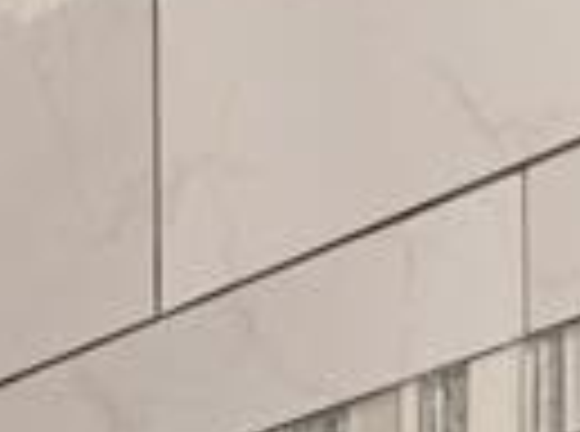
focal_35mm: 268
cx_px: -796
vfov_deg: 5.3
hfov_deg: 7.0
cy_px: 1040
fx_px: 4478
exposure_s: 1/160
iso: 3200
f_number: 4
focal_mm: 35
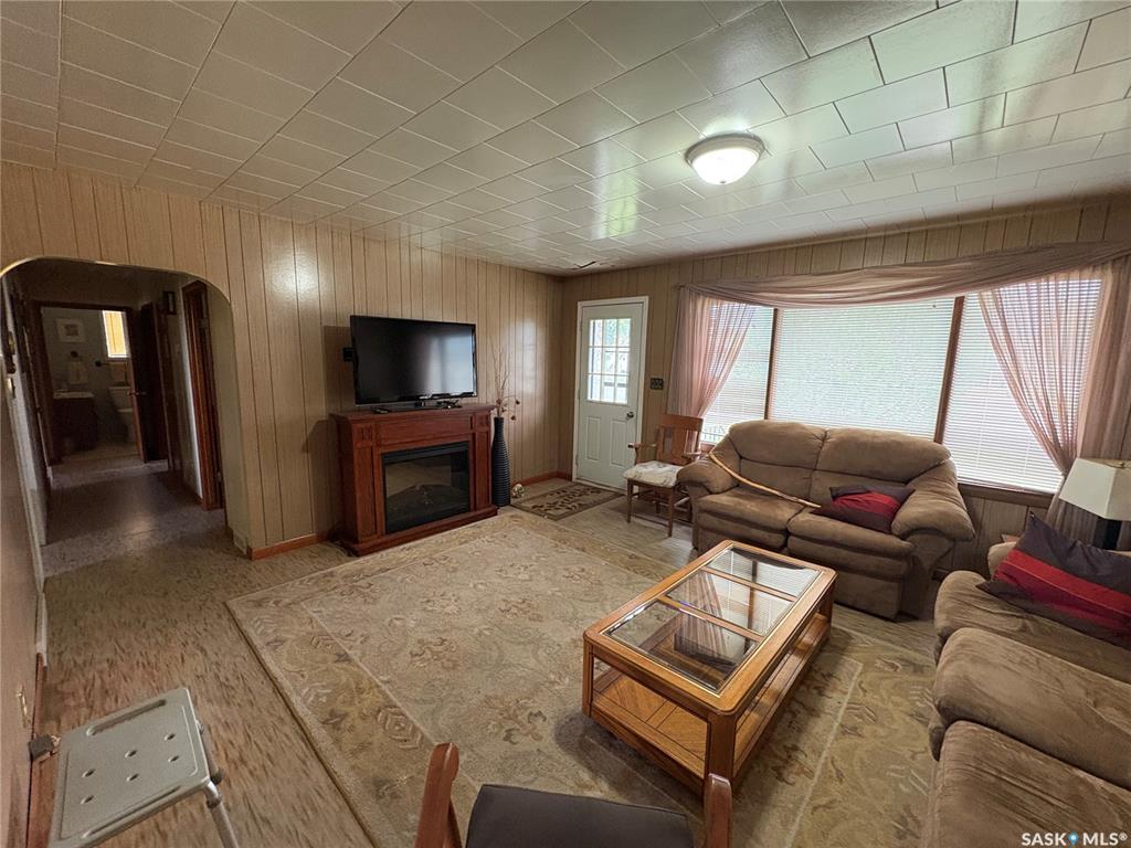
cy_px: 424
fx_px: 457
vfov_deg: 85.7
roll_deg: -1.0
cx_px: 566
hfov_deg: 102.1
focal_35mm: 14
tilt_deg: -8.2
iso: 500
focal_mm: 2.22
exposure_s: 1/60
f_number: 2.2
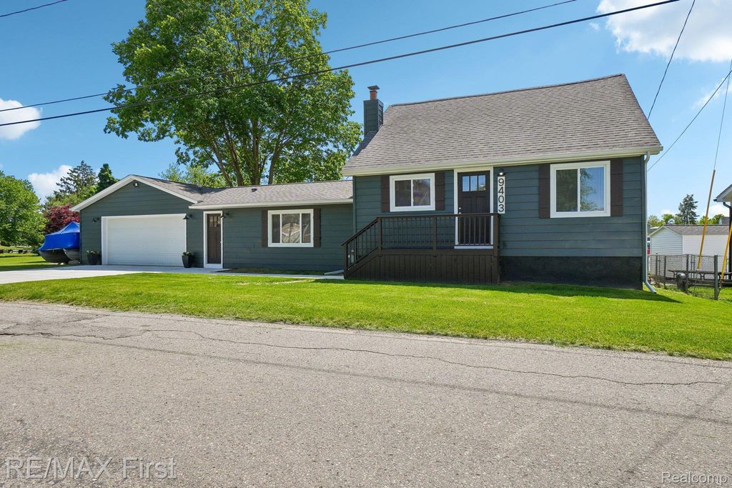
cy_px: 244
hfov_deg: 85.4
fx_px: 397
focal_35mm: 20
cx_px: 366
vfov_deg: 63.2
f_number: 8
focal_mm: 13
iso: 100
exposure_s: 1/250
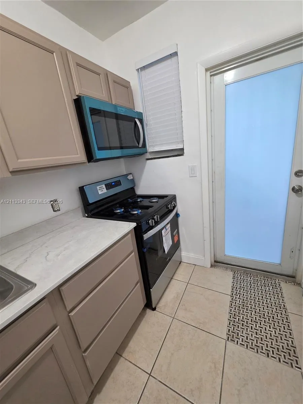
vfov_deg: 106.2
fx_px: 152
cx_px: 152
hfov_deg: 89.9
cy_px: 202
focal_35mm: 13
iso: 250
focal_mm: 2.2
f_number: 1.9
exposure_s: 1/60
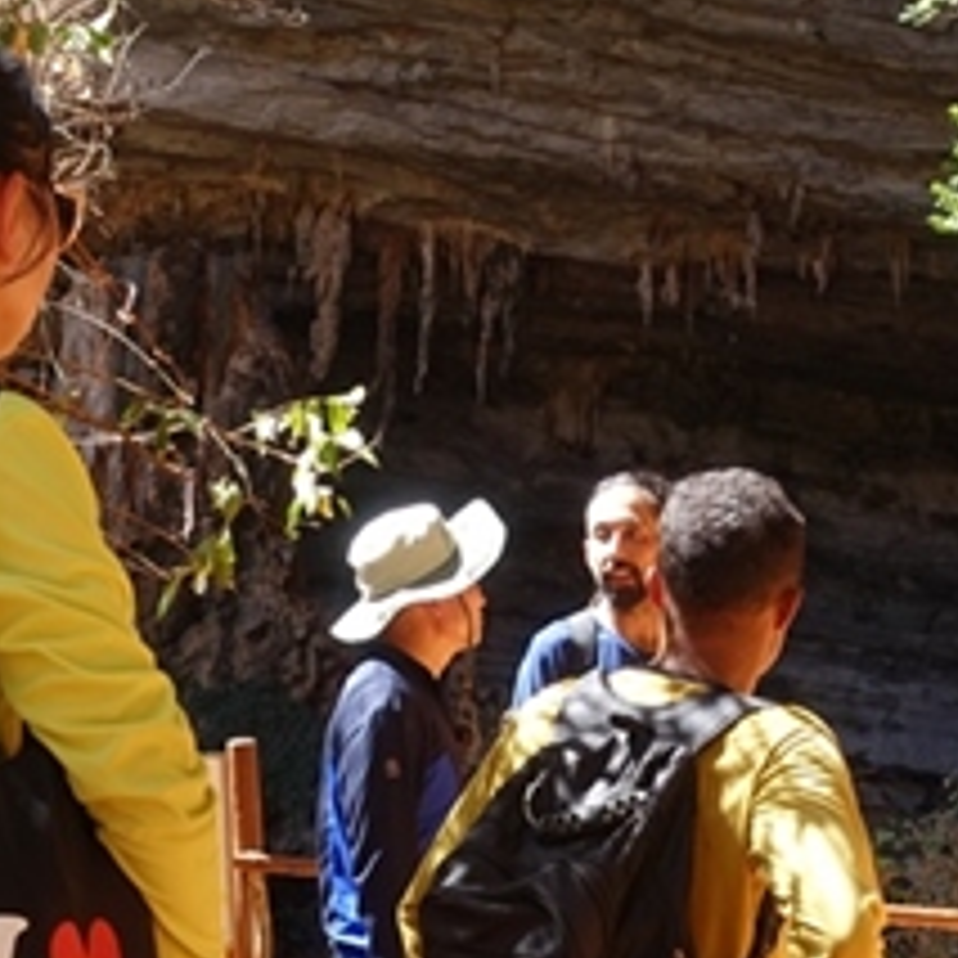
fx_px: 2630
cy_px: 830
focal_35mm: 84
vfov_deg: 20.3
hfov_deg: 20.6
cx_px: 490
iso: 125
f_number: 4
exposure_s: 1/125
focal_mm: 12.64
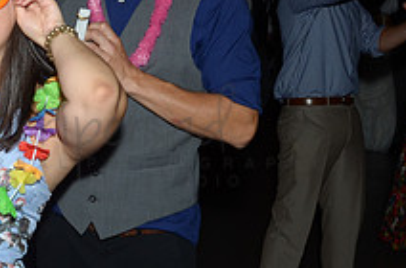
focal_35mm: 82
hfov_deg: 23.5
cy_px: 147
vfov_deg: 16.5
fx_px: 922
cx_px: -21
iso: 200
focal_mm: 20
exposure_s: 1/200
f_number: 10
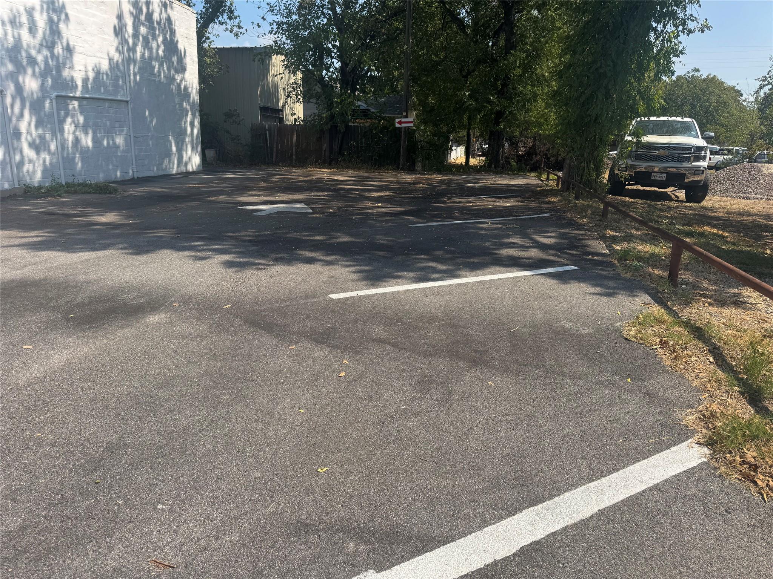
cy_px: 290
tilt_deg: -15.7
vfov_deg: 56.8
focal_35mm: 24
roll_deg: -1.4
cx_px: 386
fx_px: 536
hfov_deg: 71.6
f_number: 1.78
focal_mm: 6.76
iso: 80
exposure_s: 1/3096
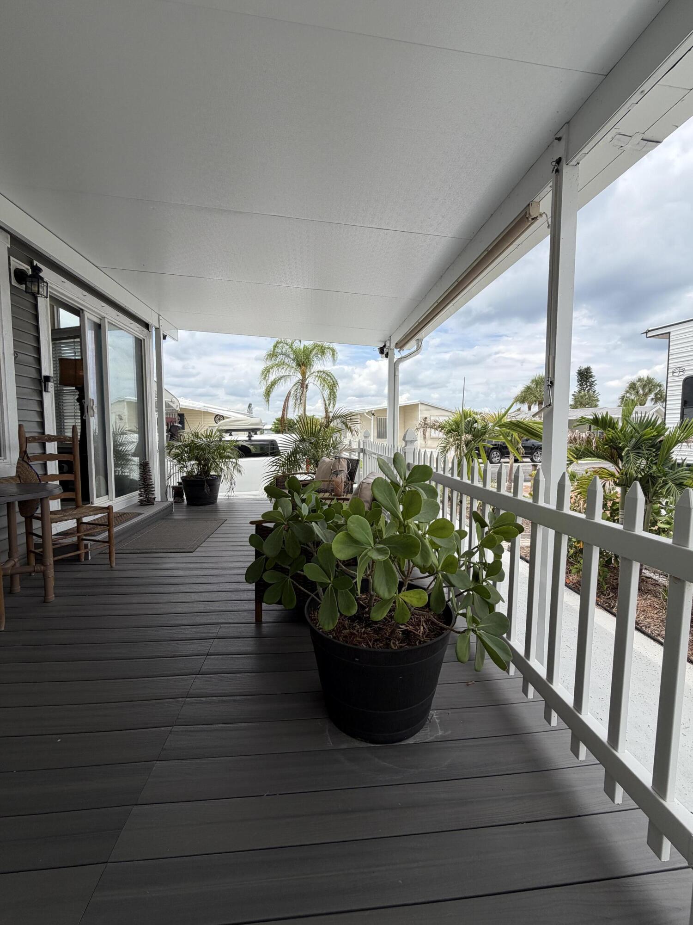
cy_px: 462
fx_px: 374
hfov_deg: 85.7
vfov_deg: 102.1
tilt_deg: -4.4
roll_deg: -0.8
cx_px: 346
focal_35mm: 14
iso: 40
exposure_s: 1/770
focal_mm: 2.22
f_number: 2.2
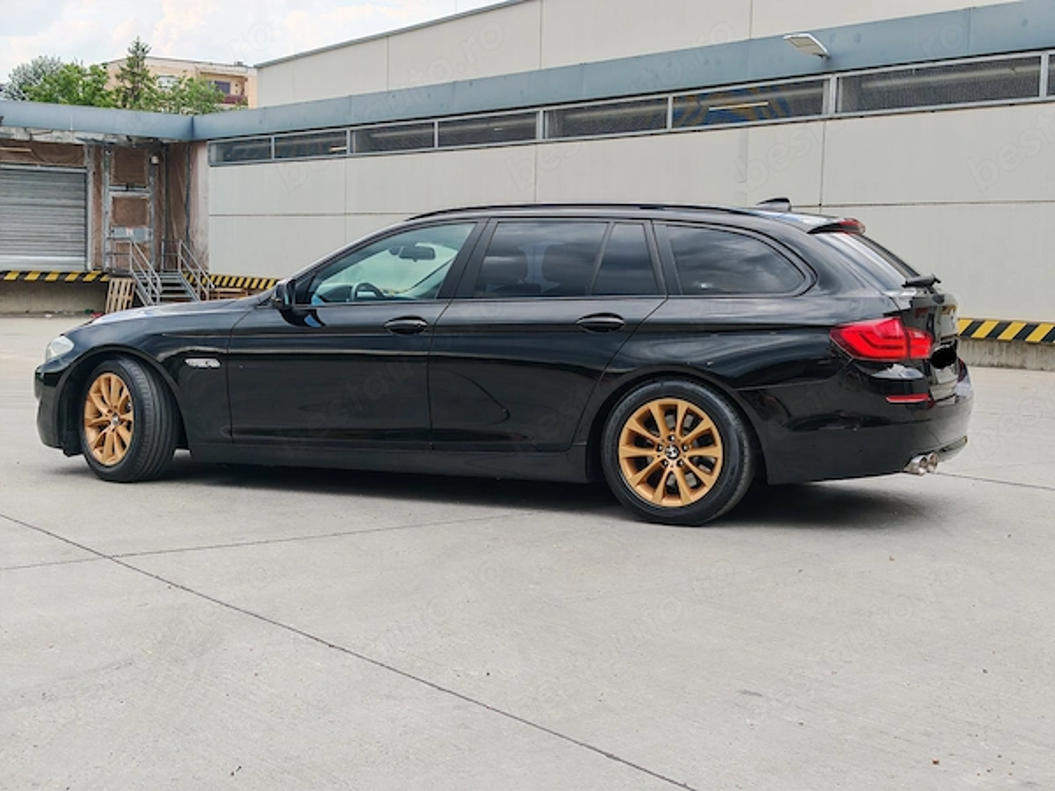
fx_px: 1463
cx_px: 528
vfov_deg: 30.3
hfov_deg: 39.7
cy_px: 396
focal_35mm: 48
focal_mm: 6.83
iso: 50
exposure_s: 1/1100
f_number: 2
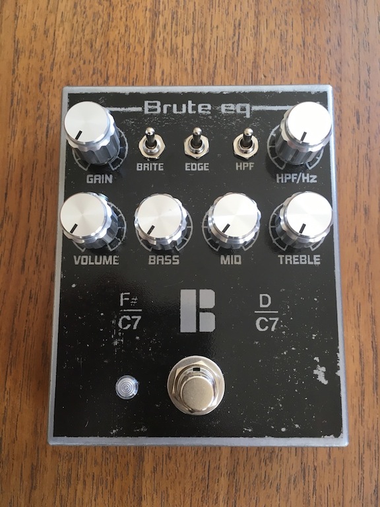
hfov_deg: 48.2
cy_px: 254
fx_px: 424
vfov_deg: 61.7
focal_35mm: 29
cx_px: 190
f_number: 2.2
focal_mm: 4.15
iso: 40
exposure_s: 1/33
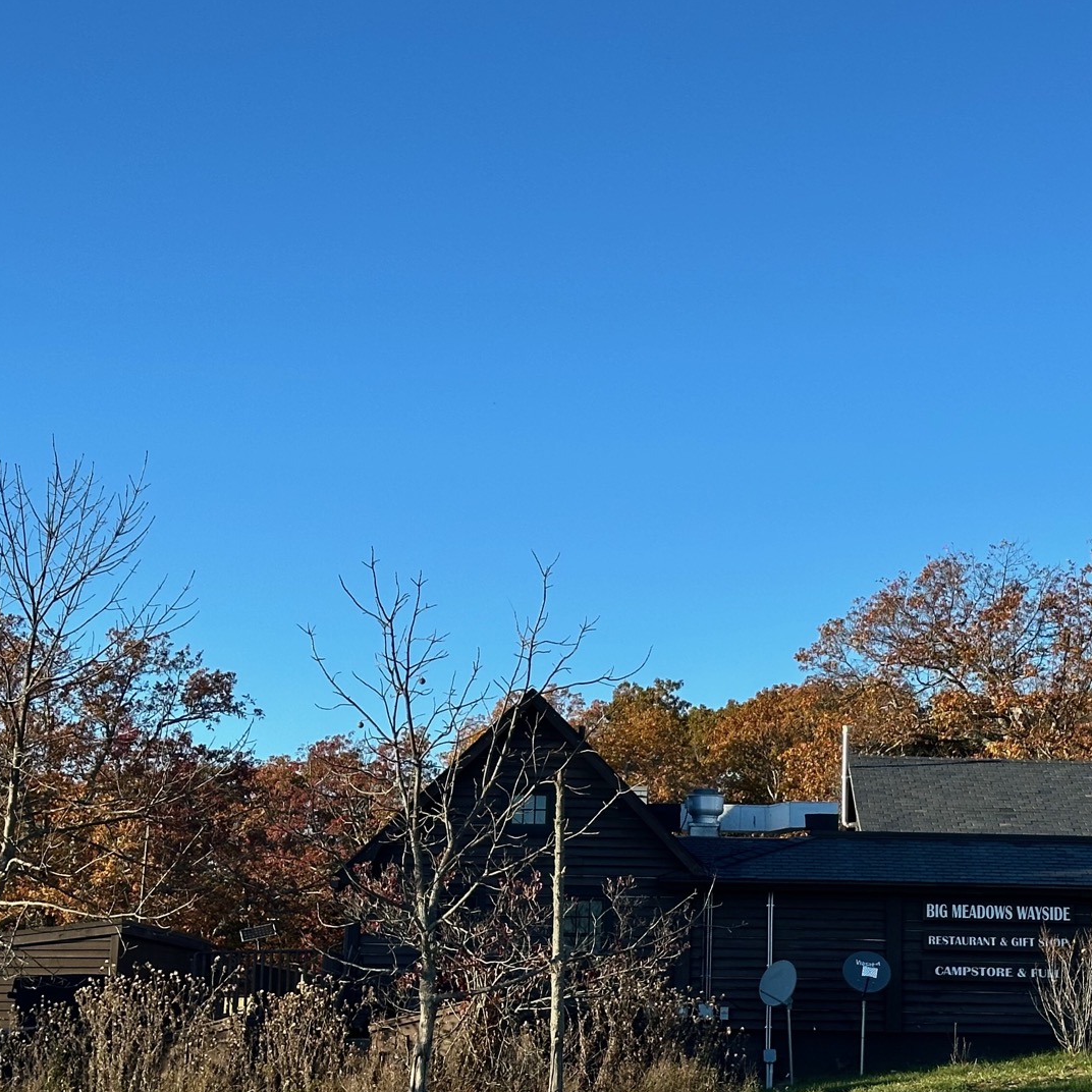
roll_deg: -1.1
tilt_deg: +14.2
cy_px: 369
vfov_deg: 22.7
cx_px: 821
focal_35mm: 76
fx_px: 2712
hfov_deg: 22.5
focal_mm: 6.86
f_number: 1.78
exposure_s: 1/2028
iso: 64
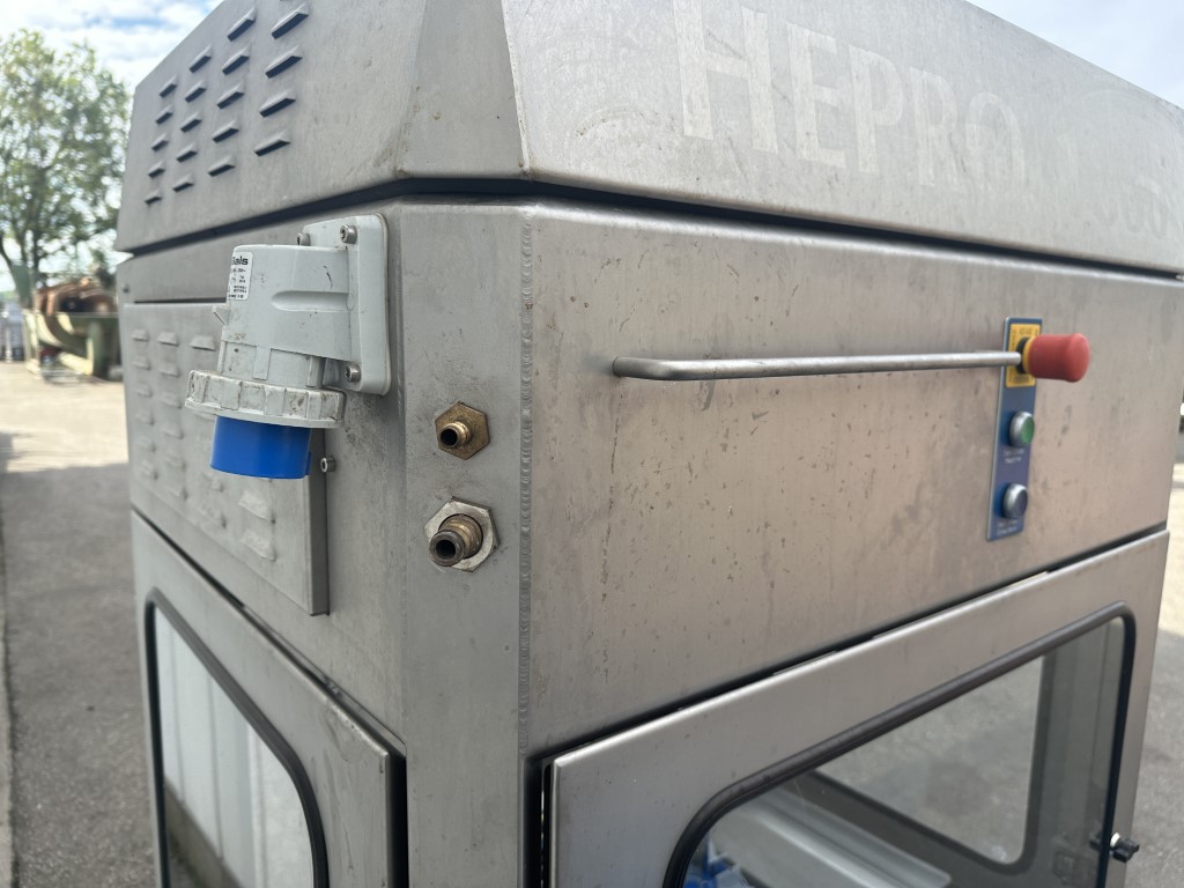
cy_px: 444
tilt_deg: -5.9
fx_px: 821
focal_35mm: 24
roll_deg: -1.4
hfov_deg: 71.6
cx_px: 592
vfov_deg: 56.8
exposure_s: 1/1157
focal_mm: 6.86
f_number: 1.78
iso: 80
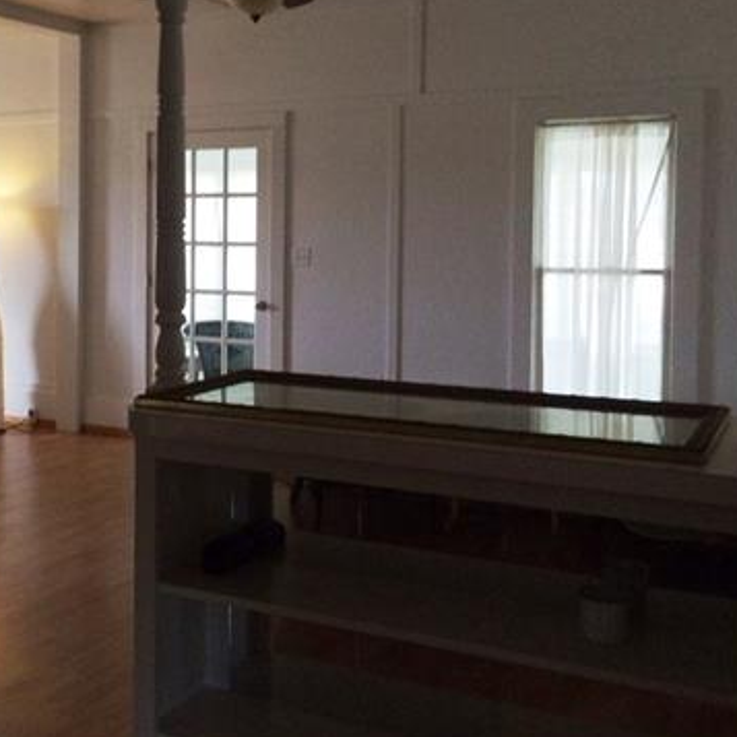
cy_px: 270
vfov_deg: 36.6
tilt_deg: -5.8
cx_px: 204
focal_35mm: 46
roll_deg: -0.6
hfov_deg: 36.1
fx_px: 1108
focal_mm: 4.15
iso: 200
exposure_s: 1/30
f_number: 2.2
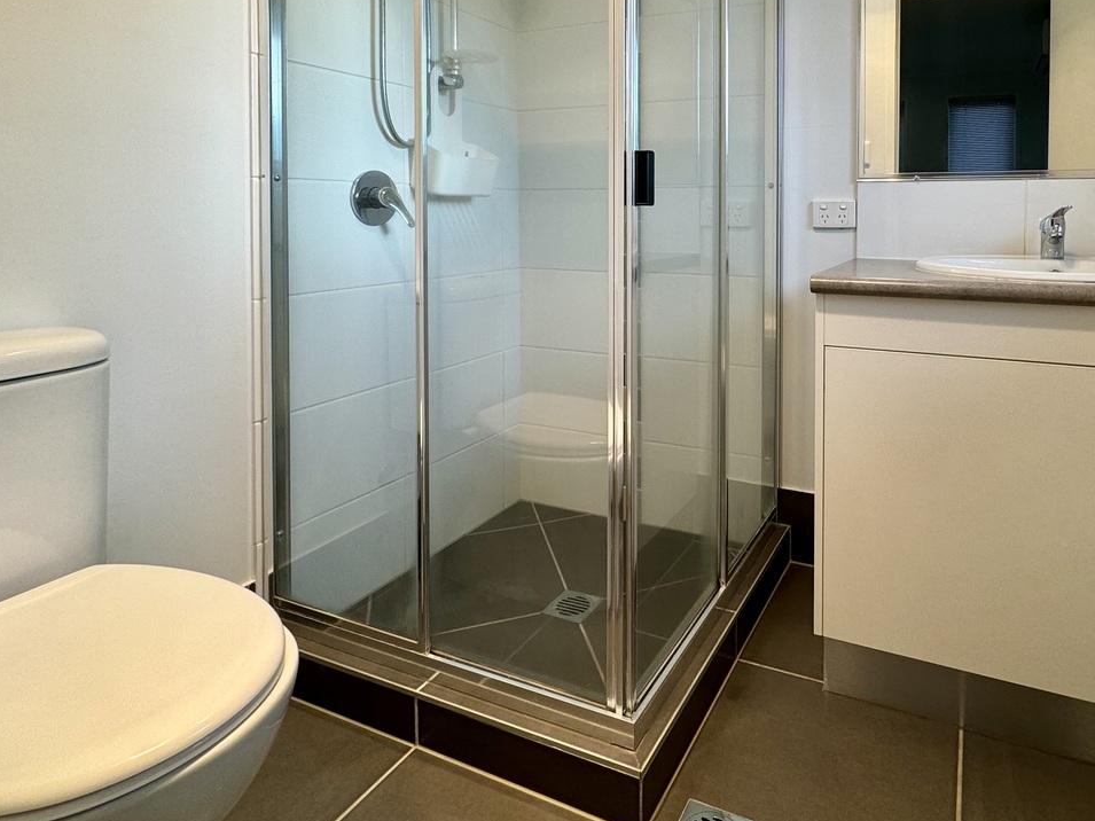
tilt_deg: -1.8
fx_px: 696
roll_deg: +0.4
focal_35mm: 22
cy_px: 226
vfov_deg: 58.5
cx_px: 689
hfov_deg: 75.0
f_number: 2.2
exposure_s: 1/100
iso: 64
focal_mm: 2.22
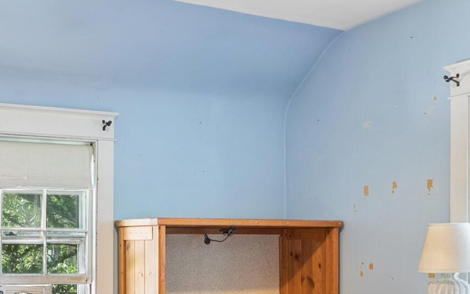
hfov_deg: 35.2
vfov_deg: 22.3
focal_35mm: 57
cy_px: 253
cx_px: 140
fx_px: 730
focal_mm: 16
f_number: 7.1
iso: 320
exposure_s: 1/8
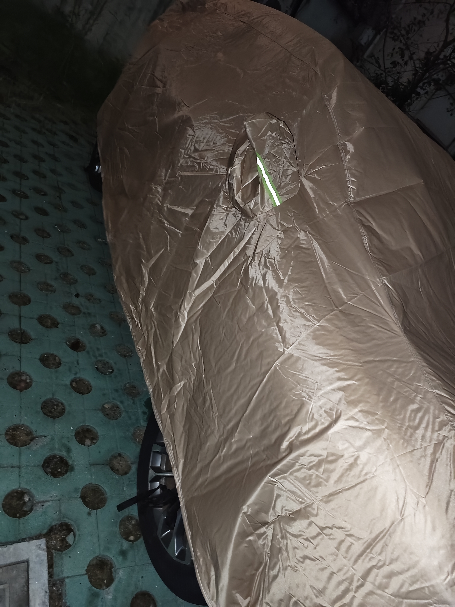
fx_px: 403
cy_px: 304
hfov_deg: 58.9
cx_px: 228
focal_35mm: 23
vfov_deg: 73.9
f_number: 1.68
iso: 2142
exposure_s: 1/25
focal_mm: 6.45
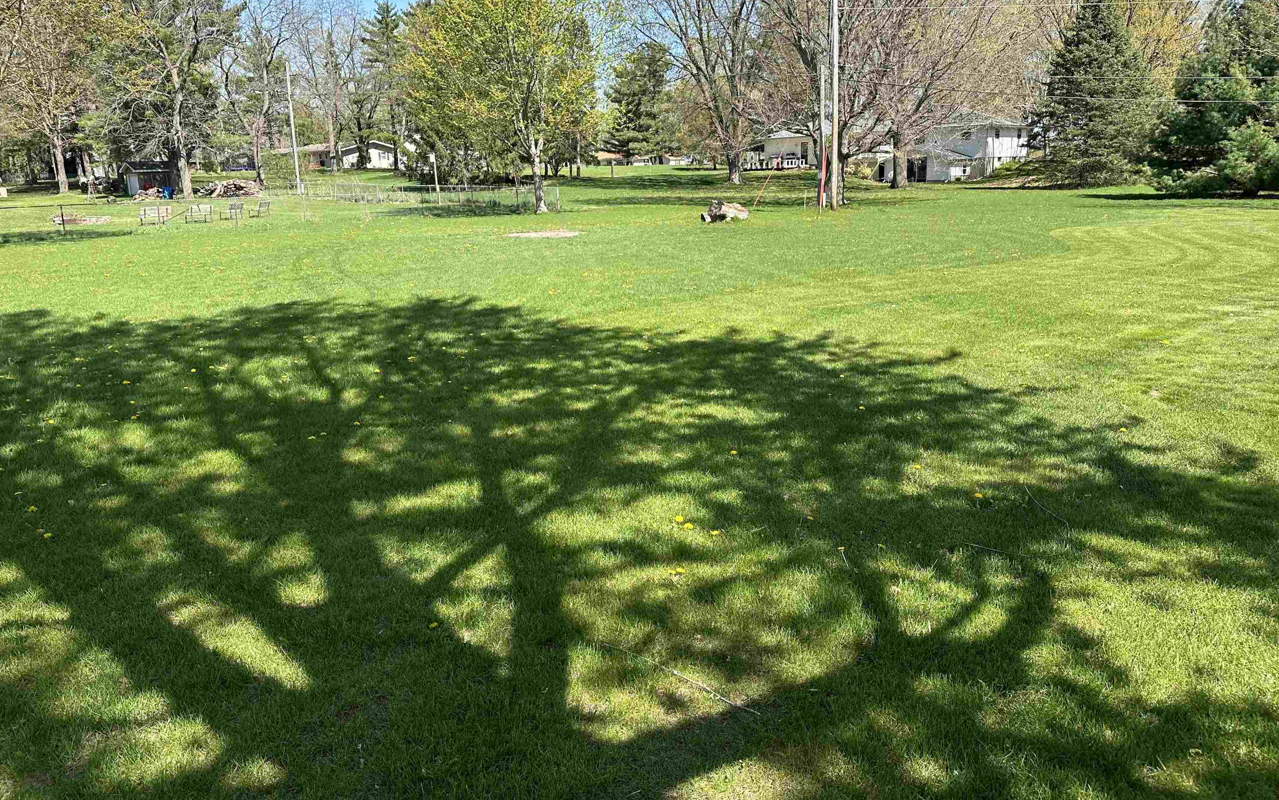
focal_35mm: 26
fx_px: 906
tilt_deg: -11.4
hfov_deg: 70.4
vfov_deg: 47.5
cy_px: 343
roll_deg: +1.5
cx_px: 628
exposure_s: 1/1692
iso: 80
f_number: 1.78
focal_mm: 6.86
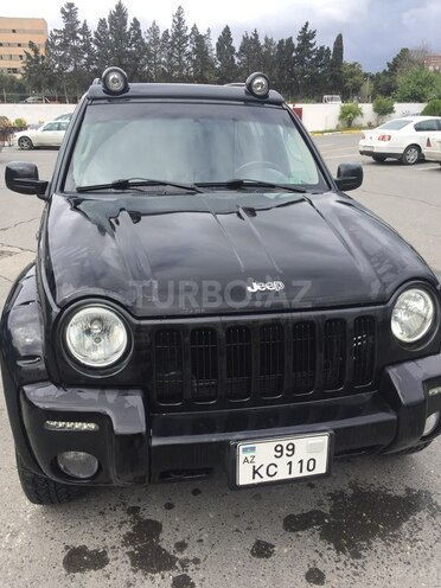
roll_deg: -0.6
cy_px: 294
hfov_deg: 48.2
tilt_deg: -18.3
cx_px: 220
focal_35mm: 29
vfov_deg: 61.7
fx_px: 493
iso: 32
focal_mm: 4.15
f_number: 2.2
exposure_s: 1/659
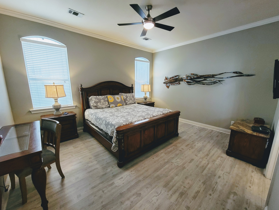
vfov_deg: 89.9
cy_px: 105
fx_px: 105
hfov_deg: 106.2
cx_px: 140
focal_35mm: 13
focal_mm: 2.2
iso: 320
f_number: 2.2
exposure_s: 1/59
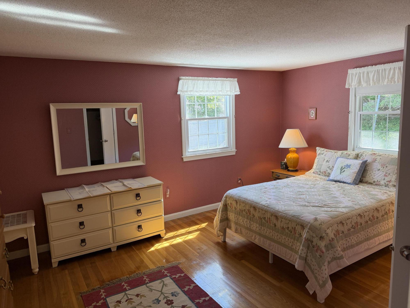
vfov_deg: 56.8
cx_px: 205
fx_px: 284
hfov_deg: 71.6
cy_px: 154
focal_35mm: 24
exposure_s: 1/134
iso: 160
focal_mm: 6.76
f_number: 1.78
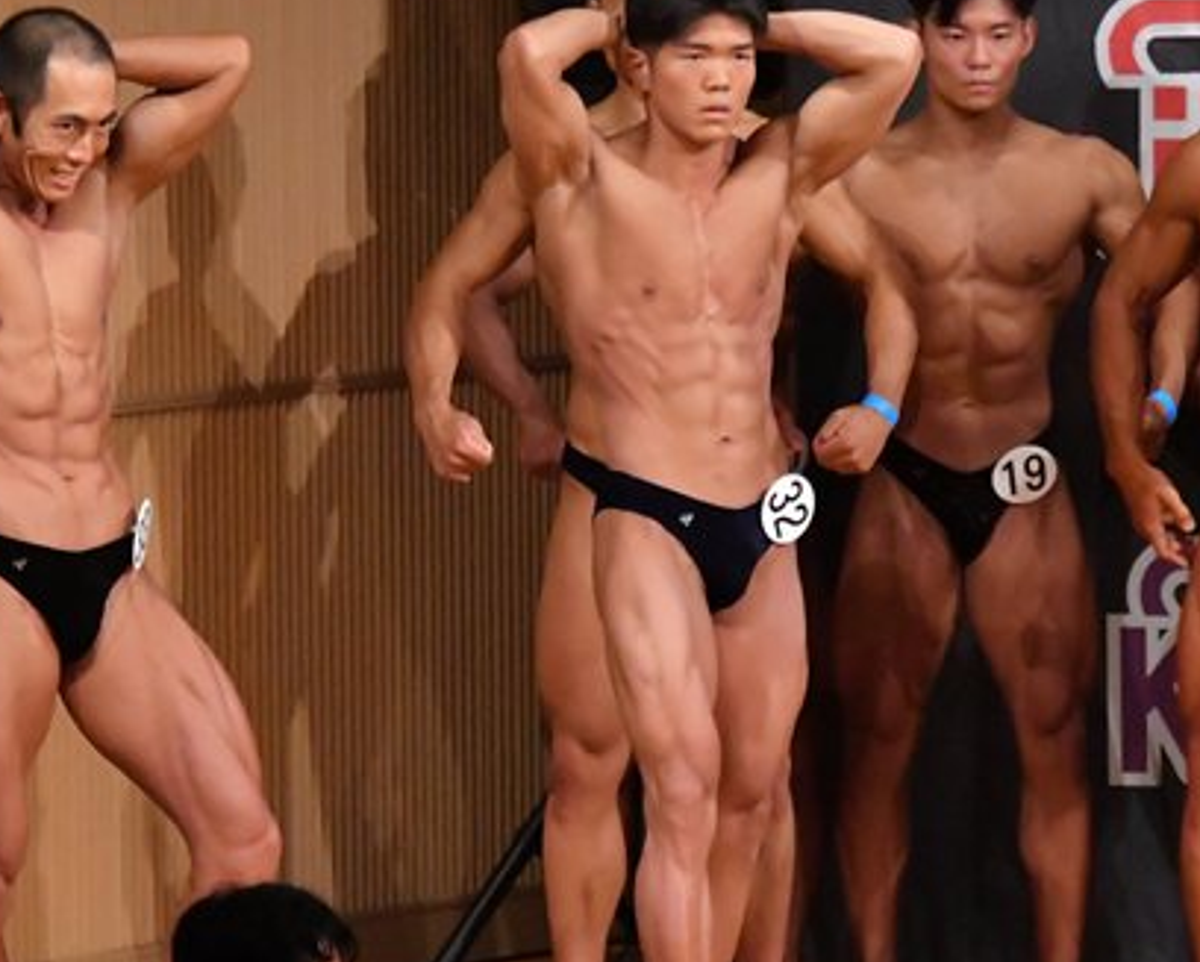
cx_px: 484
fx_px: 16136
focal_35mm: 454
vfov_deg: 3.4
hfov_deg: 4.3
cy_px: 571
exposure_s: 1/400
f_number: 5.6
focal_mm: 170
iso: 11400
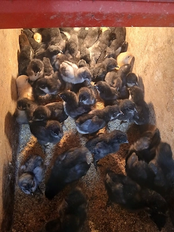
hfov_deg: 53.1
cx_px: 87
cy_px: 116
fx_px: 174
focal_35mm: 26
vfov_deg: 67.3
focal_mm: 3.98
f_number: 1.8
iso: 320
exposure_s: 1/50
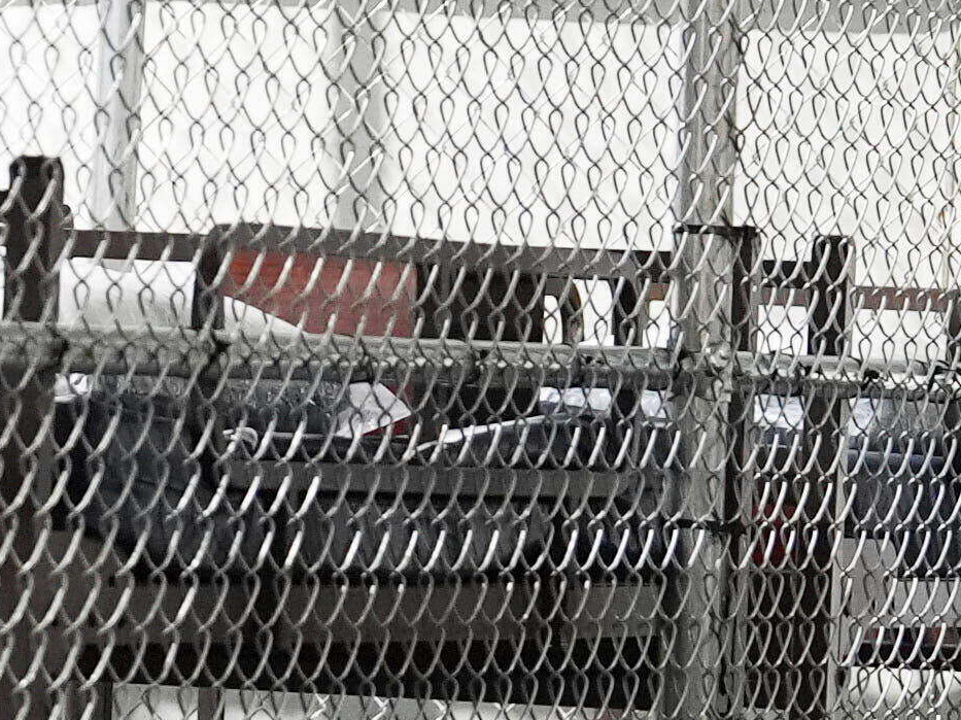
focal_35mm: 433
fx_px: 12016
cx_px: 11
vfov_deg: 3.4
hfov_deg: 4.6
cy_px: 472
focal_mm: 70
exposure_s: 1/200
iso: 2000
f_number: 2.8
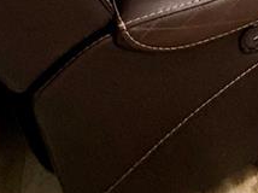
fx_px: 499
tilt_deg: -6.5
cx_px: 430
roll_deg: +0.4
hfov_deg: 21.7
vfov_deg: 14.7
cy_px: -259
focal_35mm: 67
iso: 500
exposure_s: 1/60
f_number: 2.2
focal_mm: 2.22
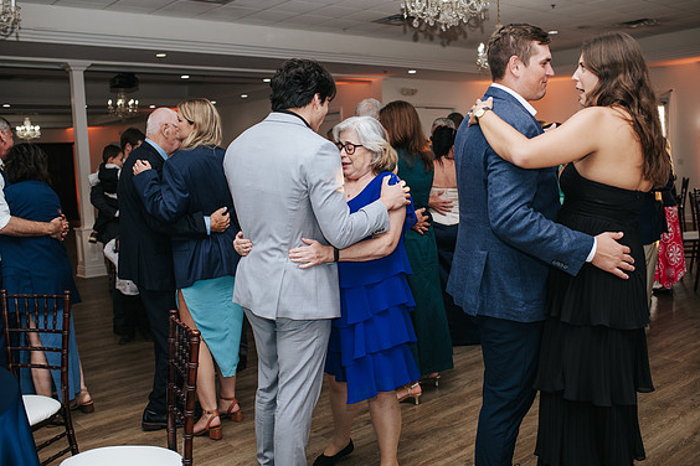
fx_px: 700
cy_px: 232
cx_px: 355
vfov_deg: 36.9
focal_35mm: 36
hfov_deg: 53.1
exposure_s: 1/200
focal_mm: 35
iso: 800
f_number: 3.2
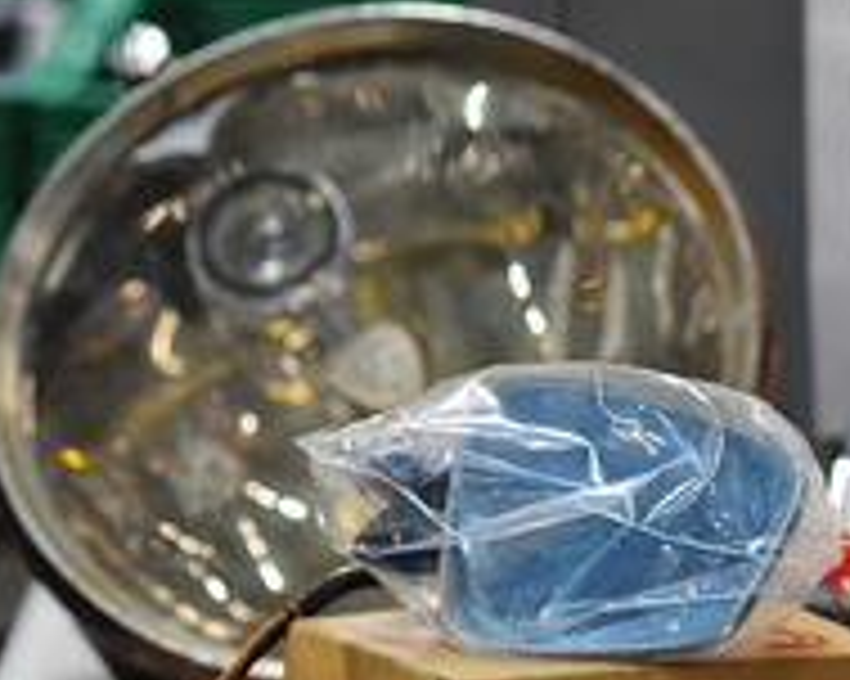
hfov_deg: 7.5
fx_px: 6361
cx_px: 1237
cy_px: 799
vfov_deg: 6.1
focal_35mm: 253
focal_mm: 85
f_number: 4
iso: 1600
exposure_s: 1/125
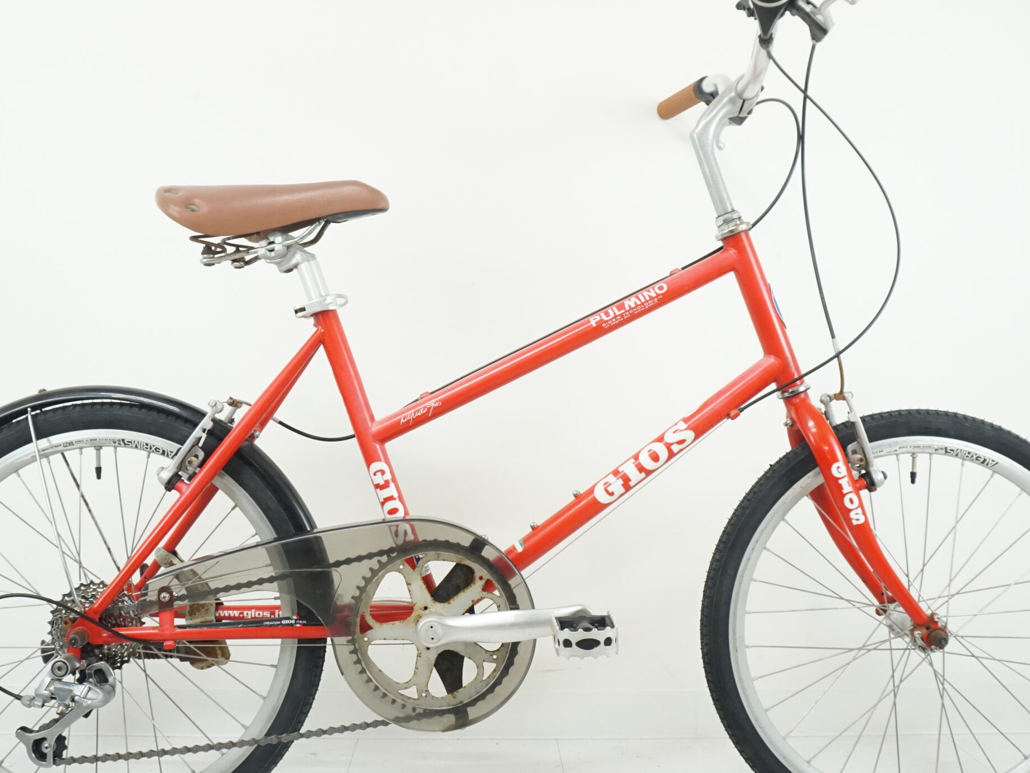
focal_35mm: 32
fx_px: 952
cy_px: 377
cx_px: 506
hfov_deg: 56.8
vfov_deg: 44.2
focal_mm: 16
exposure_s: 1/125
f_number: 5.6
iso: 2000
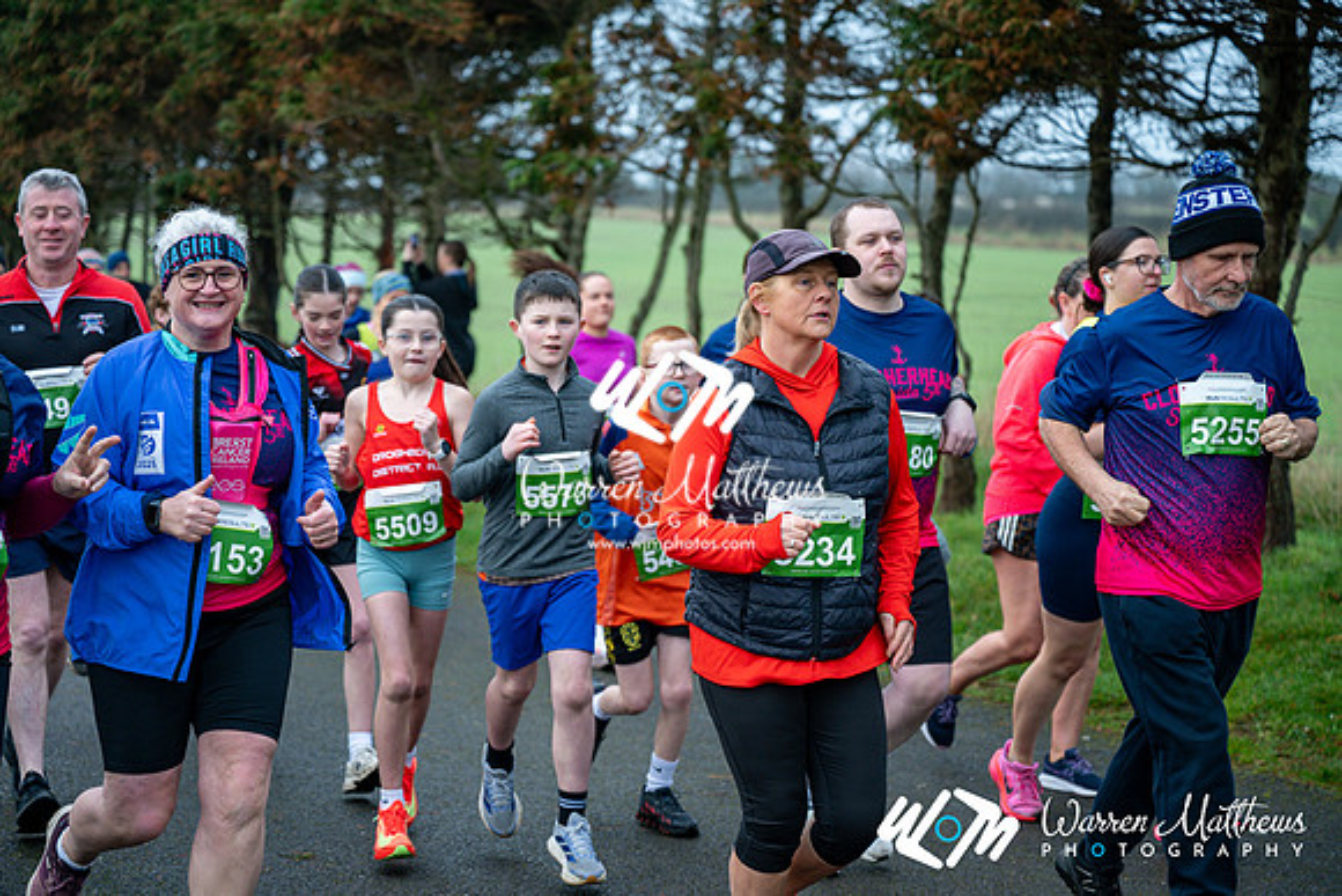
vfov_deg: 19.5
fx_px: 2610
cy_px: 448
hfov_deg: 28.8
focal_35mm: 70
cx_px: 671
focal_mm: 70
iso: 560
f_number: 2.8
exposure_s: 1/1250
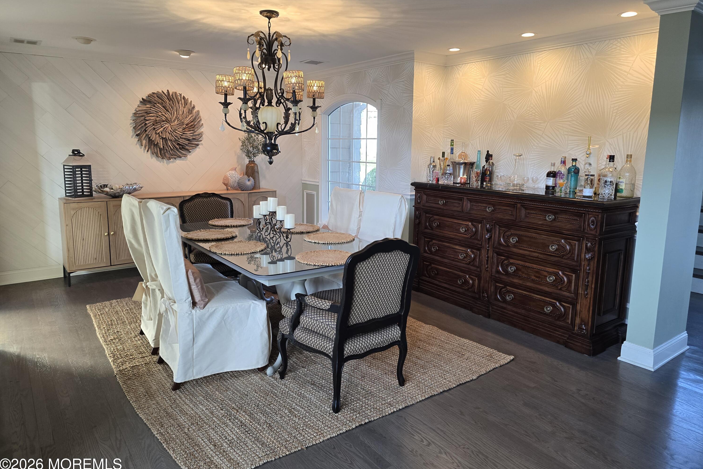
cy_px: 224
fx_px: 469
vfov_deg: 53.1
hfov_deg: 73.7
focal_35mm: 24
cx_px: 351
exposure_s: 1/120
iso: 125
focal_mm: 6.3
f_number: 1.7
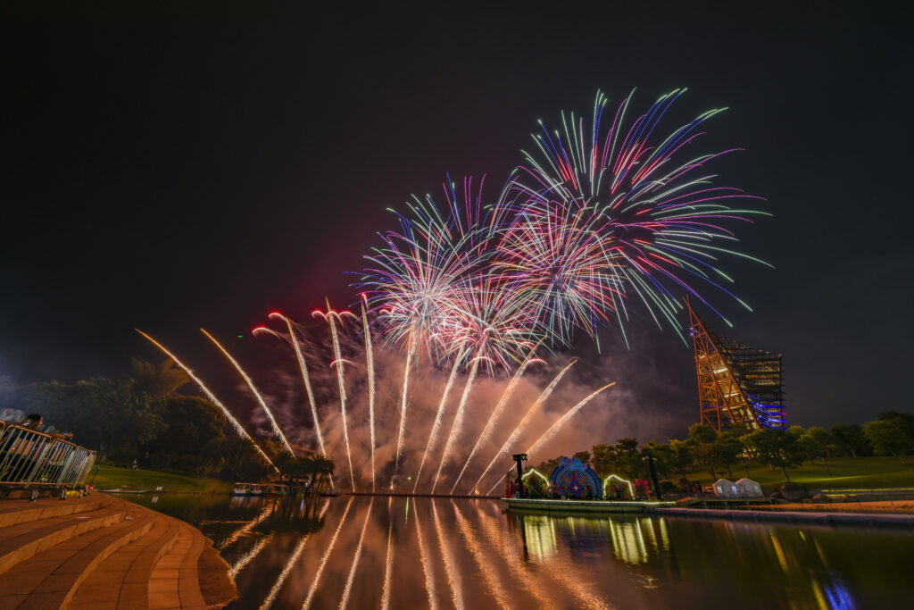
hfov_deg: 112.6
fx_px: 305
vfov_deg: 90.0
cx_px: 457
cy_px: 305
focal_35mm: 12
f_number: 8
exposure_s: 2
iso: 100
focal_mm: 12
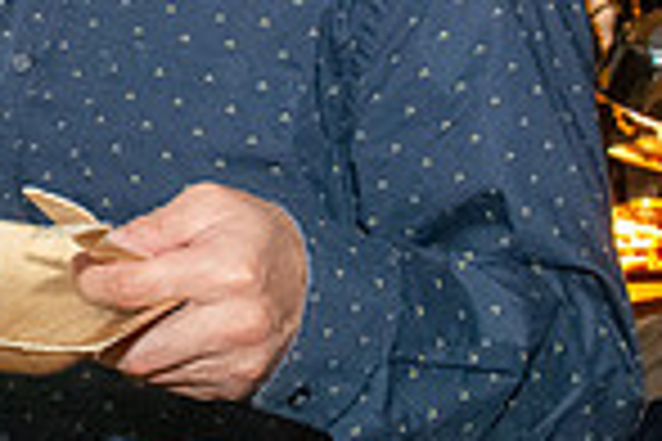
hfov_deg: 11.4
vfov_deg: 7.7
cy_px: 106
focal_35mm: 177
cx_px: -162
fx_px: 3255
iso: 5000
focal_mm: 30
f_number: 14
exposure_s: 1/250
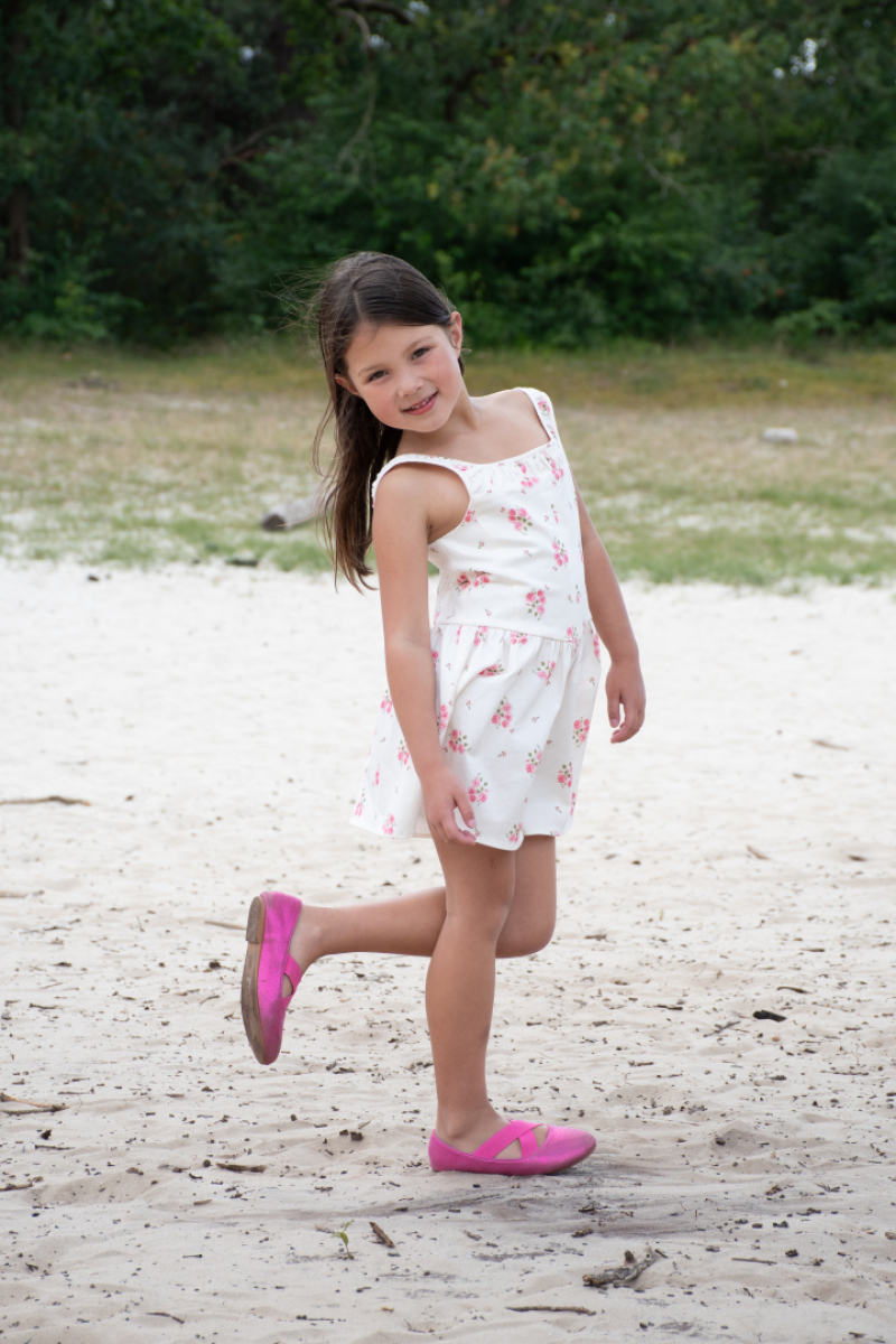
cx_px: 448
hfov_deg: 12.2
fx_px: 4181
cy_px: 672
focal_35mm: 112
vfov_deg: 18.3
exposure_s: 1/250
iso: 200
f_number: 8
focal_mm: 75
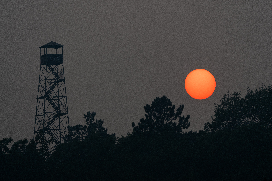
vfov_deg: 3.1
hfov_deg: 4.7
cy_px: 90
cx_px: 136
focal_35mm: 437
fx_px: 3302
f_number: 6.3
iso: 1000
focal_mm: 437
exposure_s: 1/1600
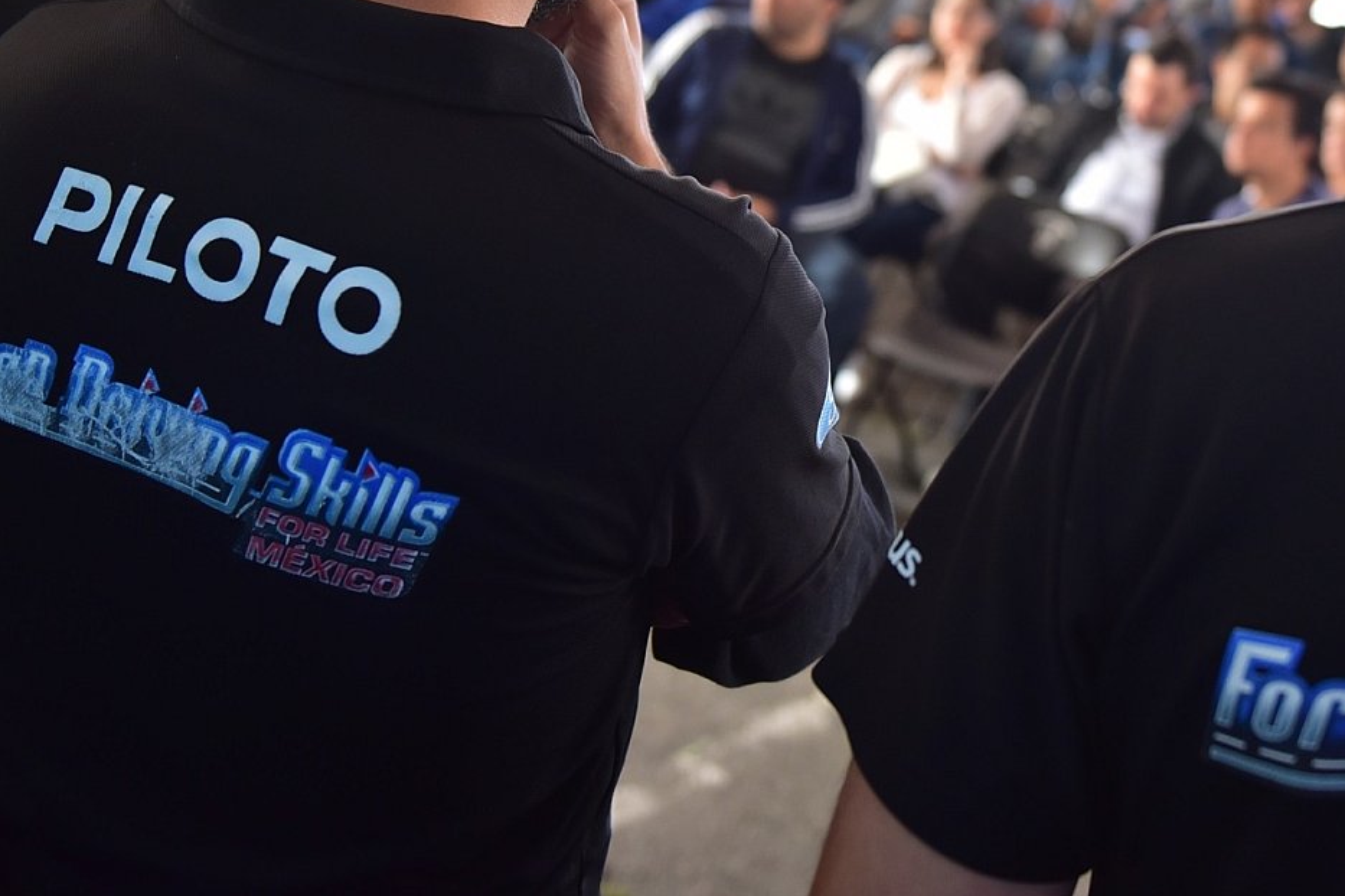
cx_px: 944
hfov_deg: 33.0
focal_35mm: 60
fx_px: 2241
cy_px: 132
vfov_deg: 22.2
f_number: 2.8
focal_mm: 35
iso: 800
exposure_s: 1/250
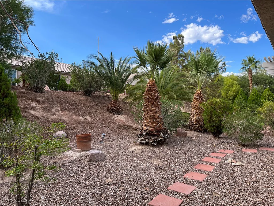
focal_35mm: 26
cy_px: 103
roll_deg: -0.1
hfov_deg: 67.3
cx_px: 137
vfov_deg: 53.1
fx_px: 206
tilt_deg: -1.0
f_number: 1.6
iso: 50
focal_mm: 5.1
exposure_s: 1/1536
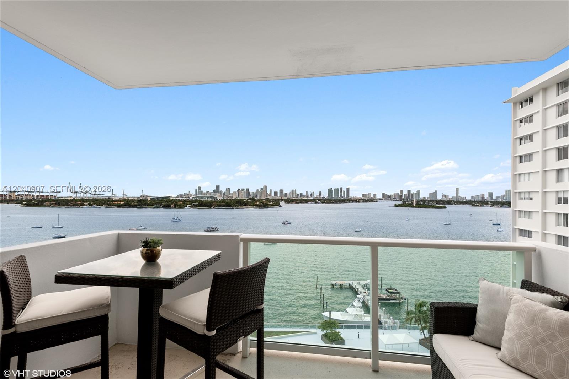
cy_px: 190
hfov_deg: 96.7
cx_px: 284
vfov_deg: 73.8
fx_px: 253
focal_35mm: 16
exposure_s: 1/400
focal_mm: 16
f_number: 8
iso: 250
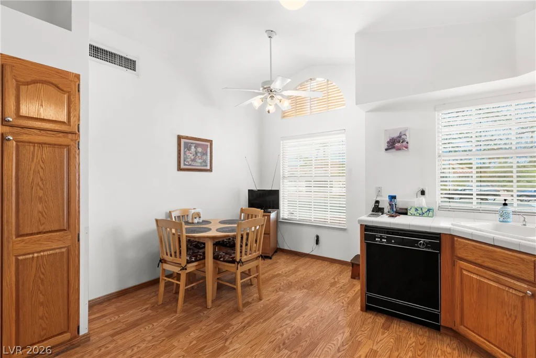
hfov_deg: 93.3
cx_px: 268
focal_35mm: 17
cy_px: 179
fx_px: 253
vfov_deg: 70.5
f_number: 8
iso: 400
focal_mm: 17
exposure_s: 1/10
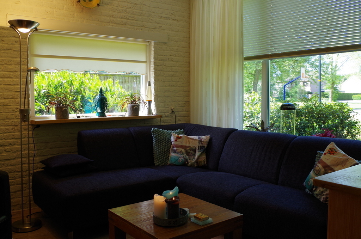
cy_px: 120
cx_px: 180
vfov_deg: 38.7
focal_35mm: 34
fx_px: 340
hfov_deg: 55.9
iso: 400
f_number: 8
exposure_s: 1/50
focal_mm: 23.13
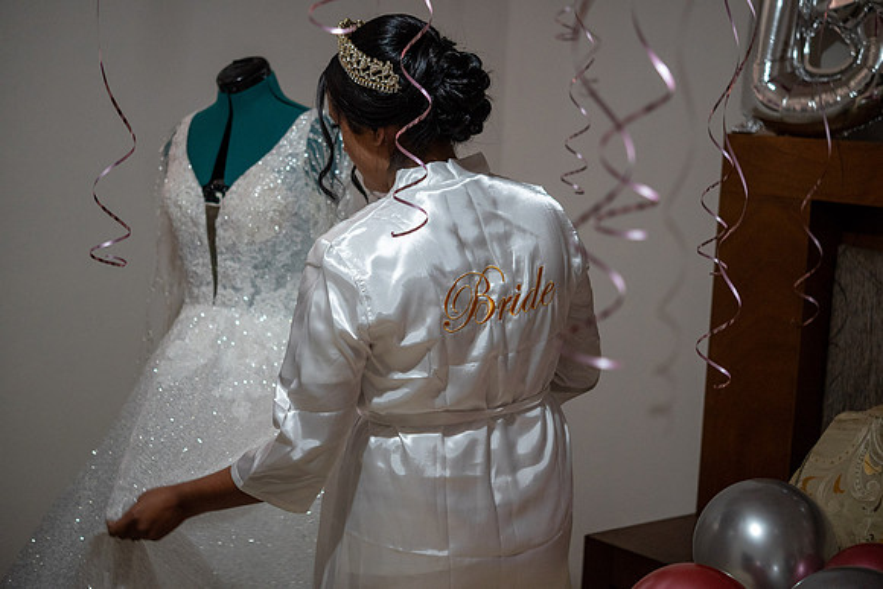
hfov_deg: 33.4
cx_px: 442
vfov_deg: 22.6
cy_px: 294
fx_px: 1472
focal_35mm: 60
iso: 1600
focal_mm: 60
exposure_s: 1/125
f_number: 2.8
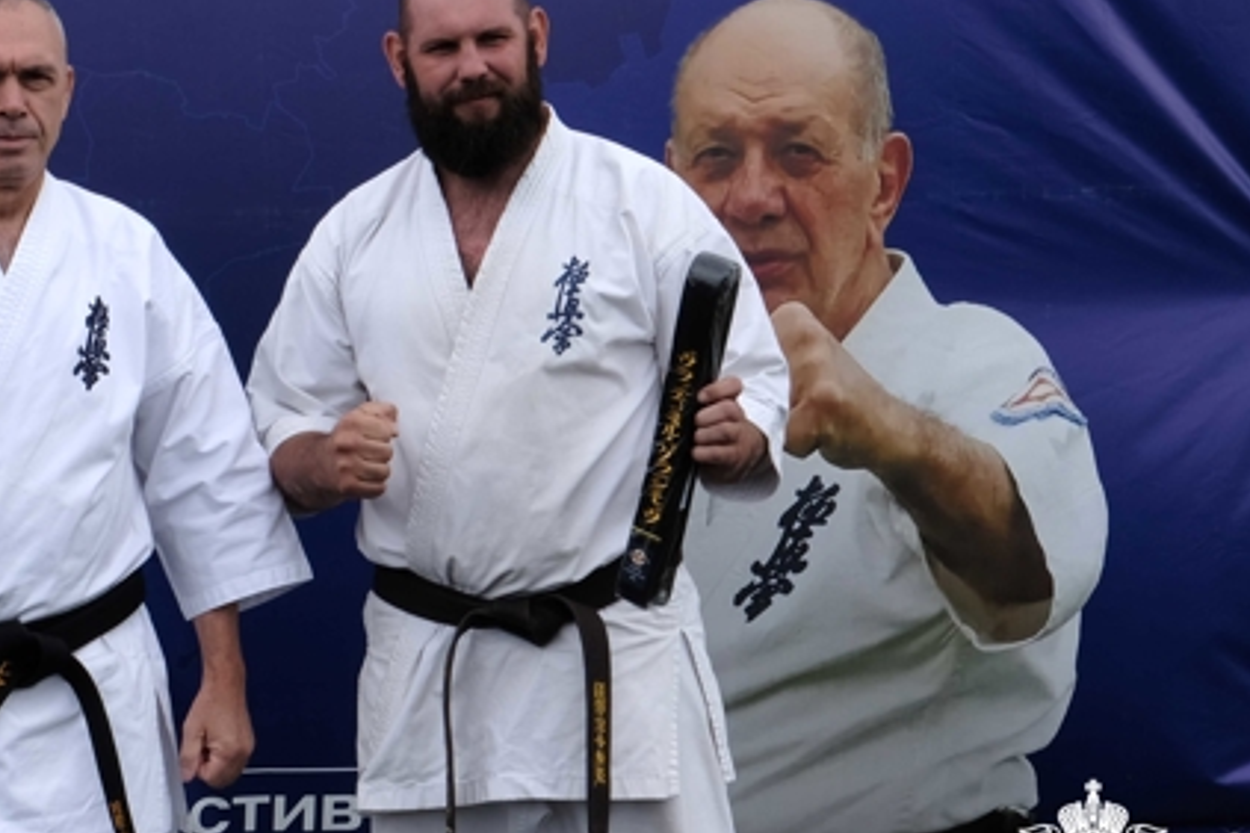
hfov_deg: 27.7
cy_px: 402
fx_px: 2465
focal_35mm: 71
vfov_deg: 19.2
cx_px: 189
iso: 200
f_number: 9
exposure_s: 1/170
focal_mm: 26.5
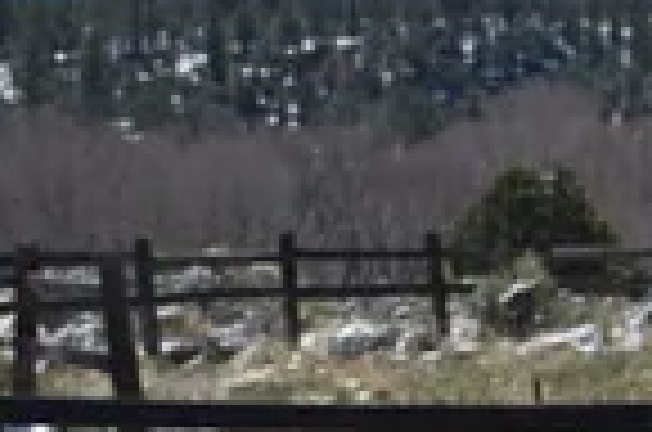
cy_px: 637
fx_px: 4608
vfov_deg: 5.3
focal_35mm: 255
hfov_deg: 7.8
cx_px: 1183
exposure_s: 1/1250
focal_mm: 24
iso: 100
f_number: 4
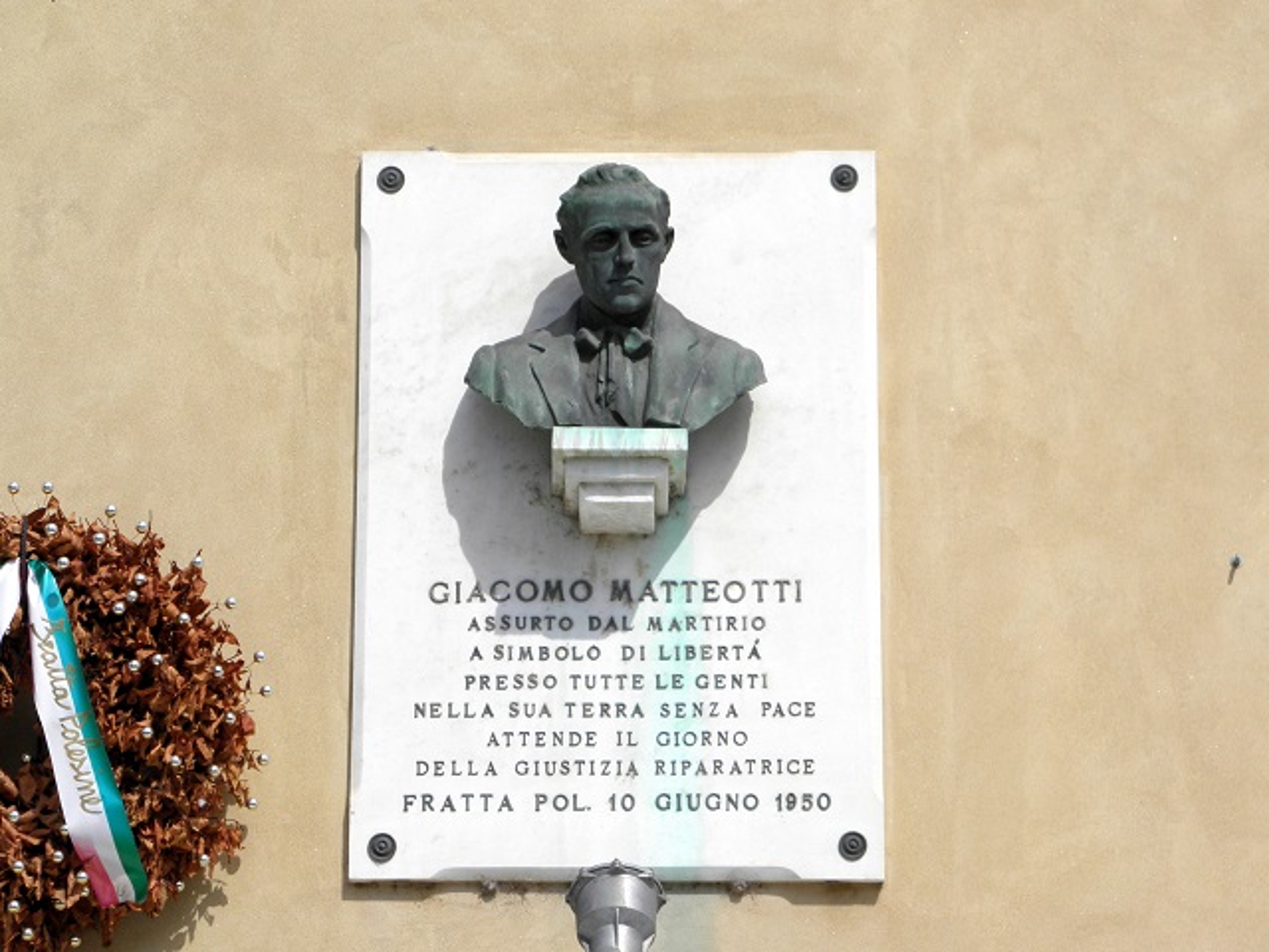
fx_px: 5462
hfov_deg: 13.3
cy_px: 476
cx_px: 634
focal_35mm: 149
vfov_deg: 10.0
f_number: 5
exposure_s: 1/500
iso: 100
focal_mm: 26.8
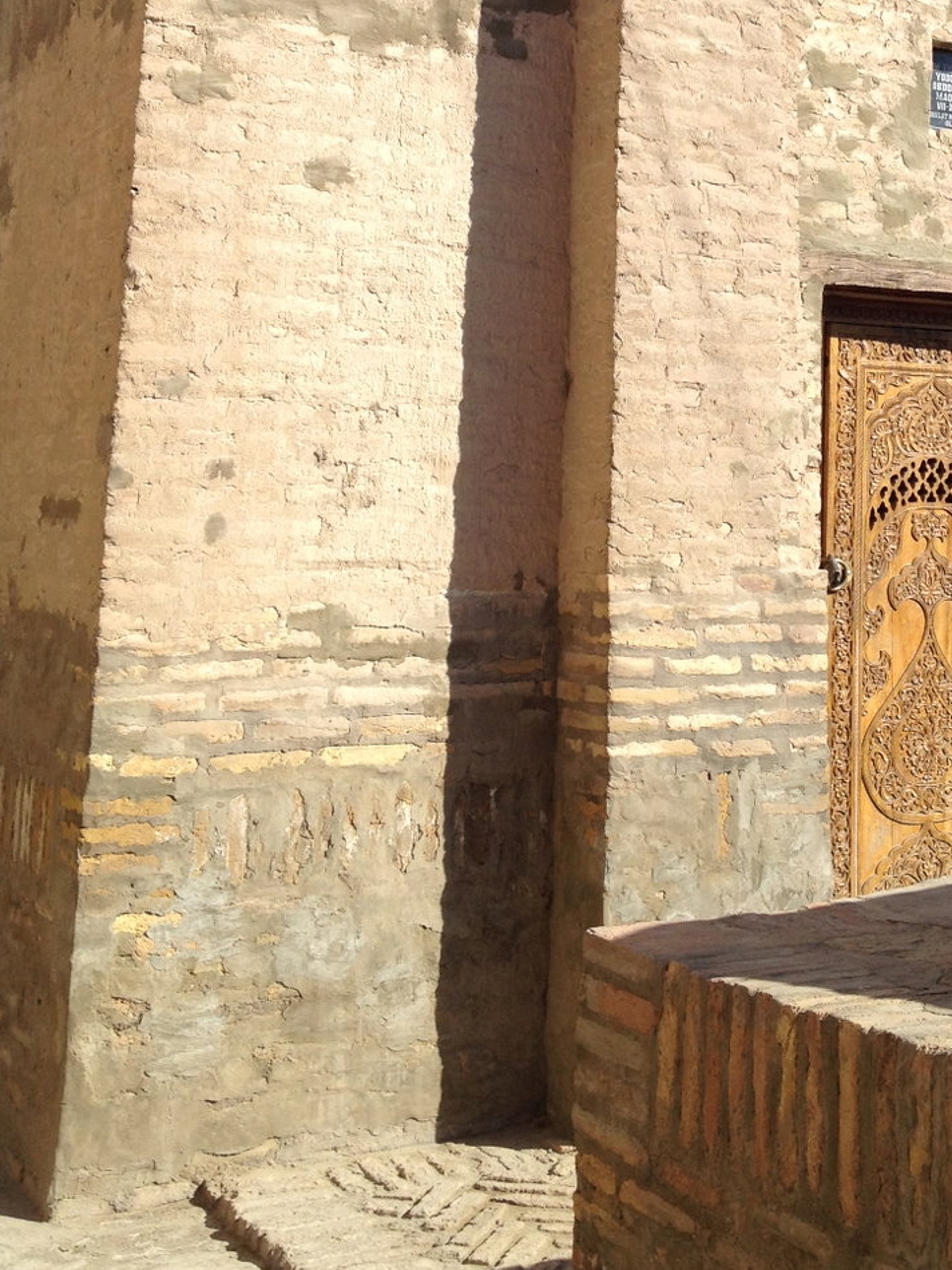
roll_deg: -1.3
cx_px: 743
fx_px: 2163
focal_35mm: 59
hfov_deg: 24.5
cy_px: 254
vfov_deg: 31.8
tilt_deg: +6.6
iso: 50
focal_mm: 4.28
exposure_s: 1/1493
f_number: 2.4
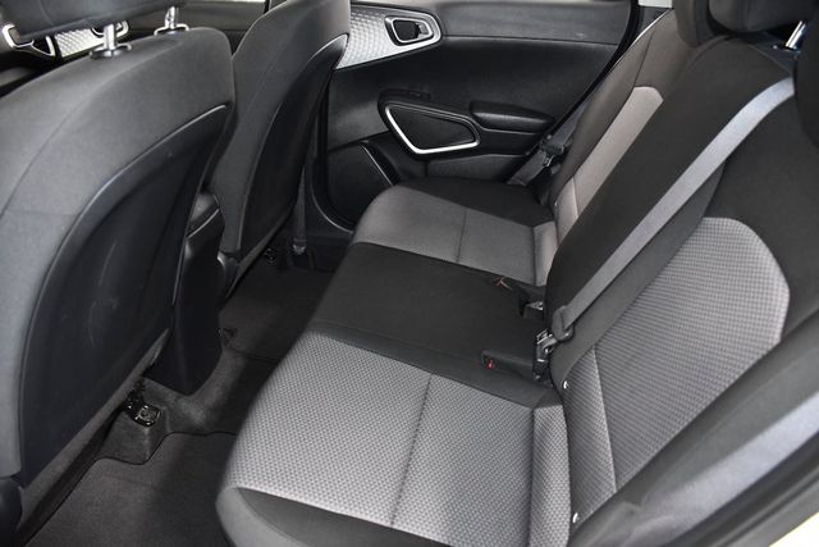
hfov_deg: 67.4
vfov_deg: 48.0
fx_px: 614
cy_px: 274
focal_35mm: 27
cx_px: 410
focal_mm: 18
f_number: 3.5
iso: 2500
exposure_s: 1/100
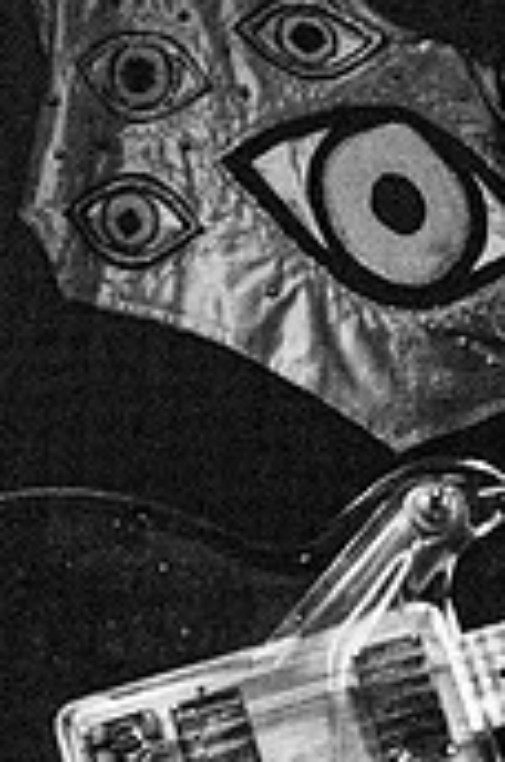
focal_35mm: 196
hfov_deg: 7.0
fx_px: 4141
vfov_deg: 10.5
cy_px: 250
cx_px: 474
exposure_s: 1/400
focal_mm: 58
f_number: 3.2
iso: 3200
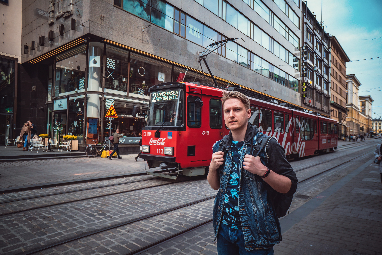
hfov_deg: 73.7
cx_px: 191
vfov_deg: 53.1
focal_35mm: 24
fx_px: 255
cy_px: 128
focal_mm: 16
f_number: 4.5
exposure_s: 1/200
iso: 100
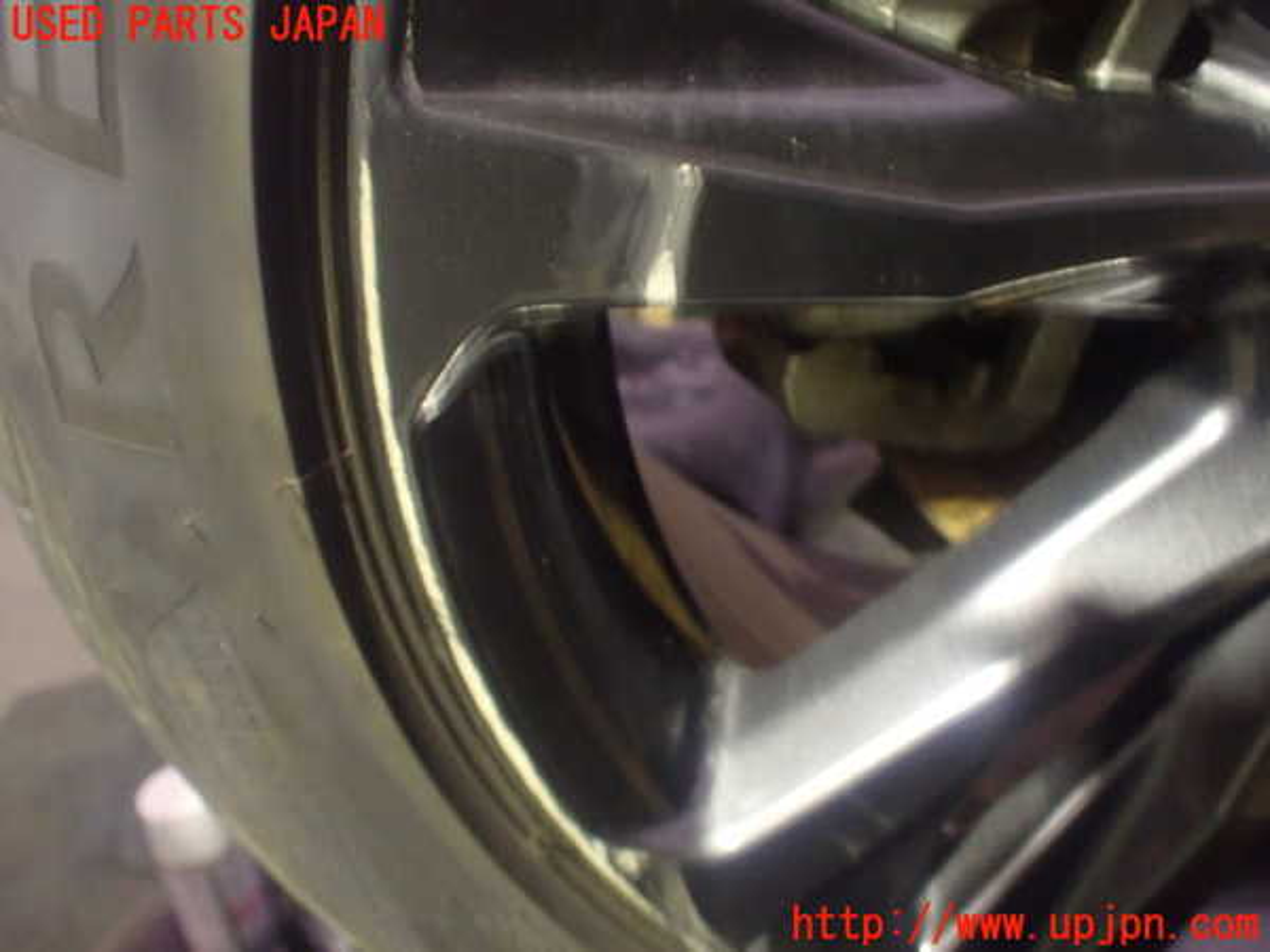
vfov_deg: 44.2
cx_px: 635
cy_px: 476
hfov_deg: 56.8
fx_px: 1174
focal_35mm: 32
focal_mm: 5.79
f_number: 2.4
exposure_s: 1/8
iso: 800
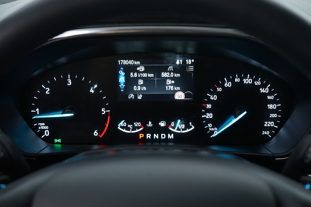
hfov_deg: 35.1
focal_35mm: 57
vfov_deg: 23.7
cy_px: 104
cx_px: 156
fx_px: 492
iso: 1600
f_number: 5
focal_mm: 57
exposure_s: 1/10
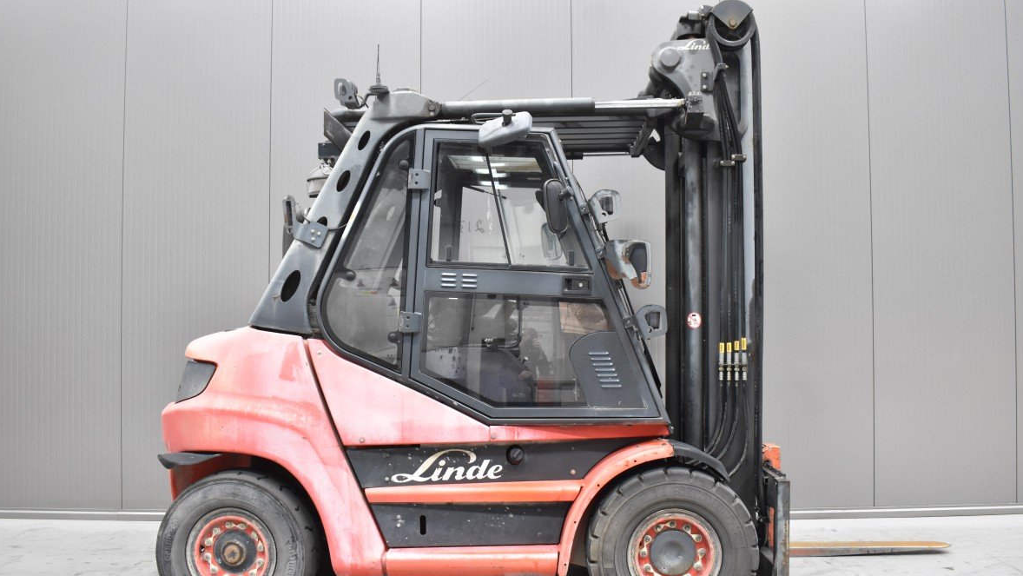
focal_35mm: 32
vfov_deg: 36.7
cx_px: 512
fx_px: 868
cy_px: 305
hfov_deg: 61.0
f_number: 5
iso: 1600
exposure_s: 1/25
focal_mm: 20
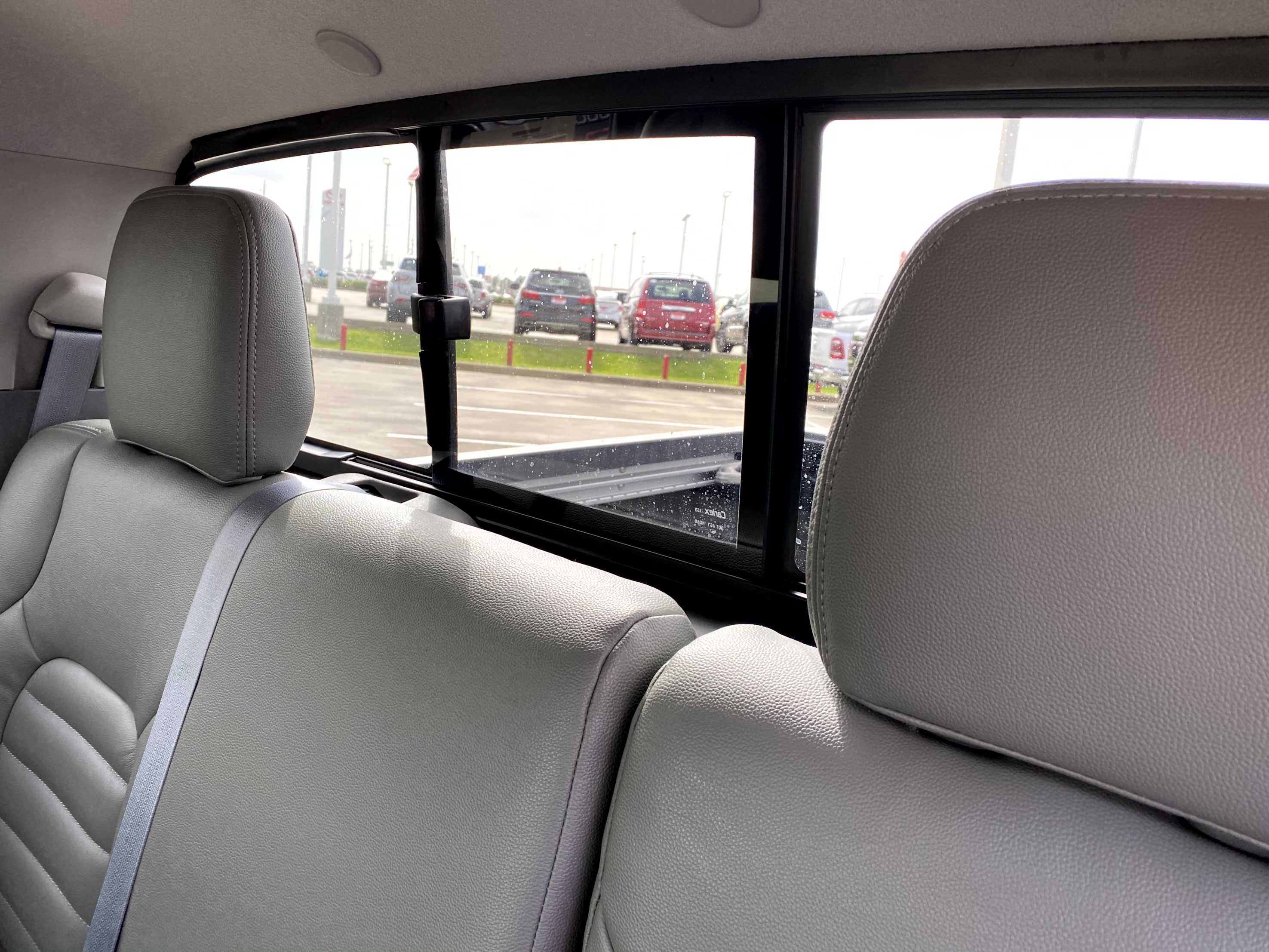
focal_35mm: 26
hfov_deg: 67.3
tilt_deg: -8.6
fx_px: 953
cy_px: 476
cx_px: 634
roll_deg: -4.8
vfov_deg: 53.1
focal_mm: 4.25
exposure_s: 1/121
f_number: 1.8
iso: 32
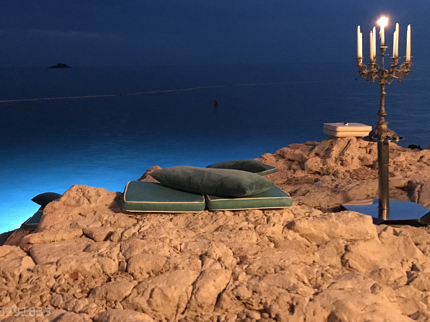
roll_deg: +1.3
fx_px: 497
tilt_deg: -4.4
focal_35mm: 40
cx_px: 157
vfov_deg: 35.7
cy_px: 112
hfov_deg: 46.3
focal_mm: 3.99
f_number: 1.8
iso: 200
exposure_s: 1/4
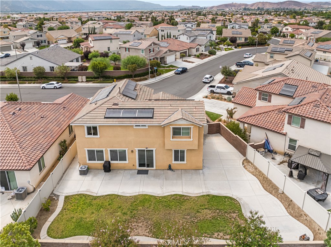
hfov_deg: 71.6
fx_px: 229
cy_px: 124
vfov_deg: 56.7
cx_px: 166
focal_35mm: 24
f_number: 2.8
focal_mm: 12.29
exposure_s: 1/2000
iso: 120
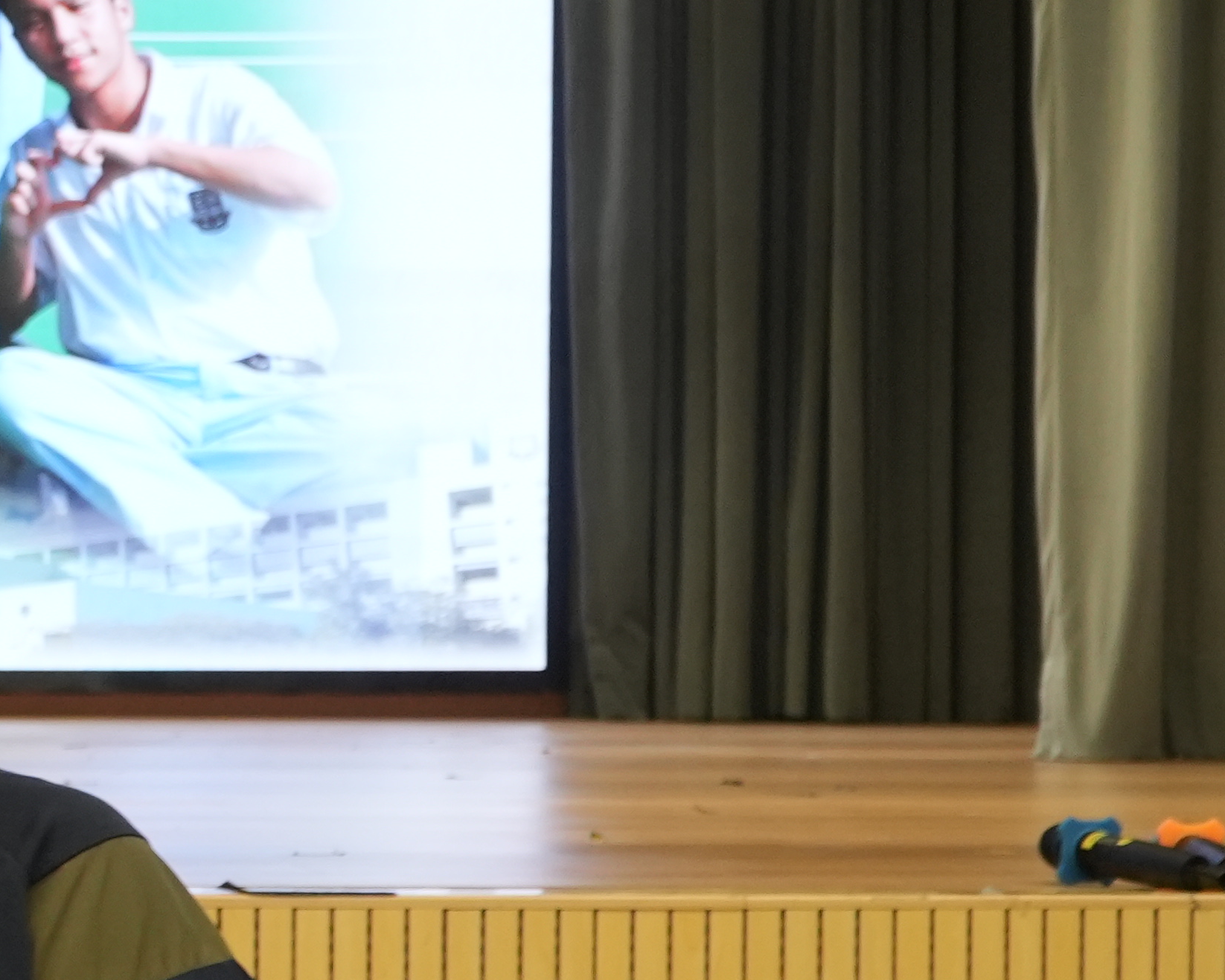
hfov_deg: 14.4
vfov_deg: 12.6
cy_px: 768
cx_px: -805
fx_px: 4415
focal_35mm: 122
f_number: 4.5
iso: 800
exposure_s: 1/60
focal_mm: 23
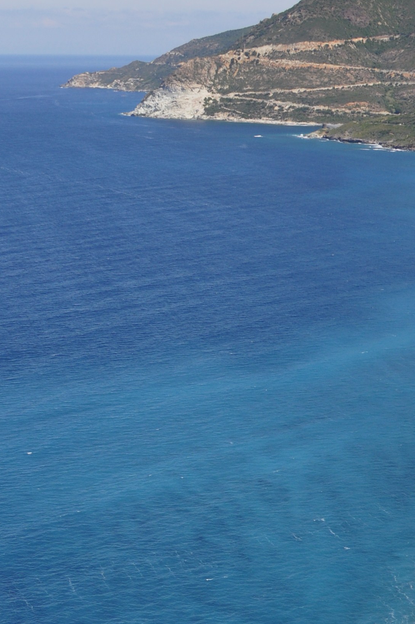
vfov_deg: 27.0
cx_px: 238
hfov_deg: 19.1
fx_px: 1231
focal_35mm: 71
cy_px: 610
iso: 200
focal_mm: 18
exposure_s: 1/320
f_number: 9
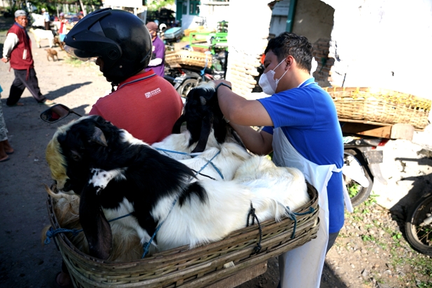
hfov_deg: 71.5
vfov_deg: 51.3
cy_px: 149
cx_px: 208
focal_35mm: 25
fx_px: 300
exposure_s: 1/640
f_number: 4
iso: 100
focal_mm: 24
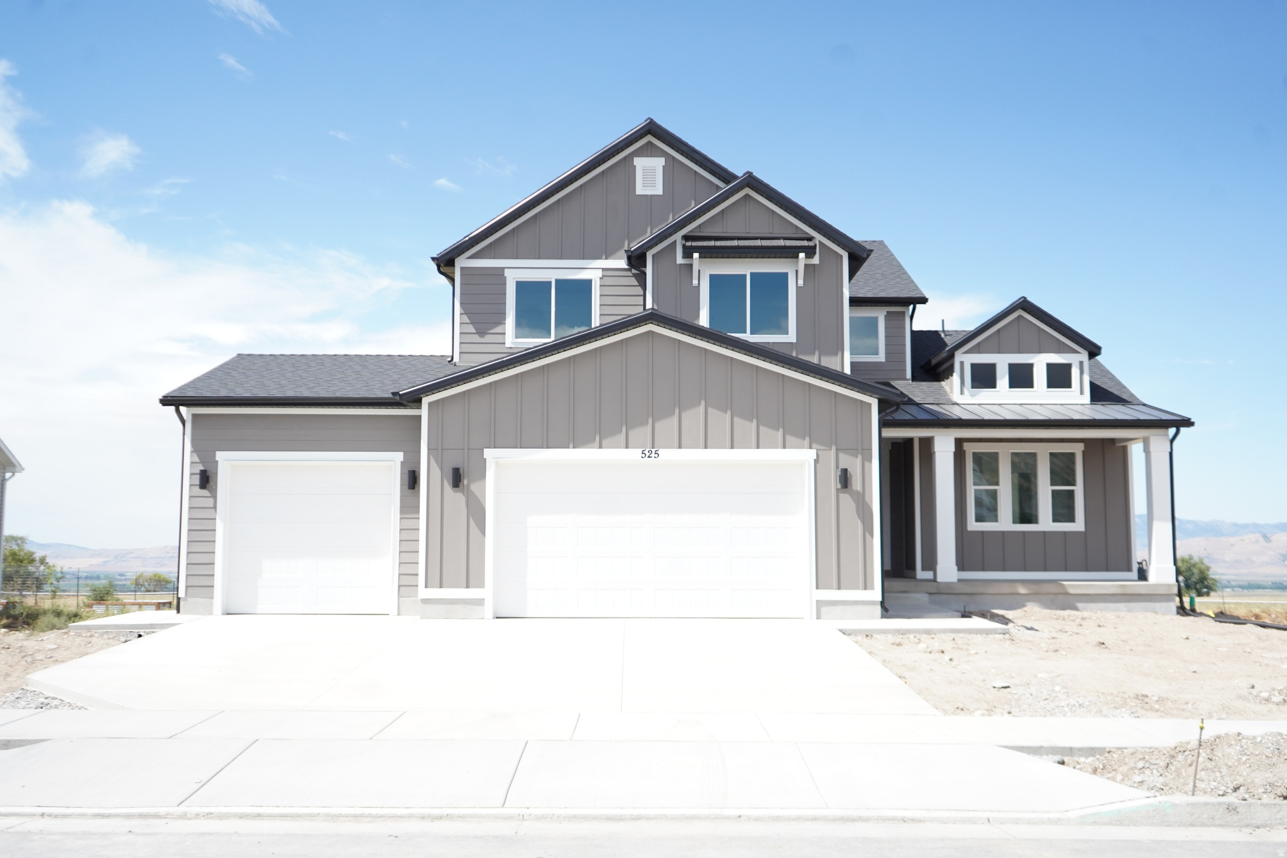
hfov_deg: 54.4
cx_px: 644
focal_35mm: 35
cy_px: 429
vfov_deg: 37.8
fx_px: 1251
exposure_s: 1/6400
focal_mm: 35
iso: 1250
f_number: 4
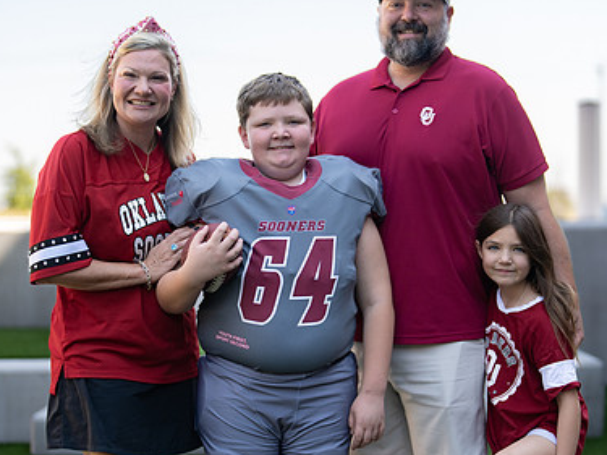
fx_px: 1420
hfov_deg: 24.1
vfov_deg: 18.2
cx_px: 355
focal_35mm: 81
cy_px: 252
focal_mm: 50
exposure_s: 1/2000
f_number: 1.2
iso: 100
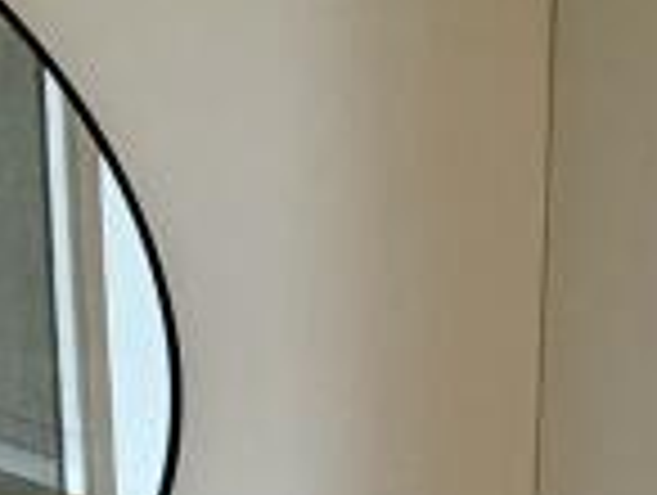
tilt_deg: -19.2
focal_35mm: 98
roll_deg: -13.4
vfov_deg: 12.7
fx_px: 1863
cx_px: 1611
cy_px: 1066
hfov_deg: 13.7
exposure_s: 1/100
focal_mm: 2.22
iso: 160
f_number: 2.2
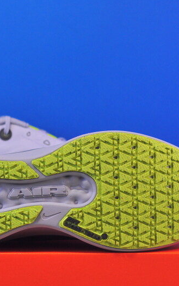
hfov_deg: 11.3
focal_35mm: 116
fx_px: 905
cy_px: 143
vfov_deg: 18.0
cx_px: 40
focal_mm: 50
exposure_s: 1/320
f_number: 2.5
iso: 250
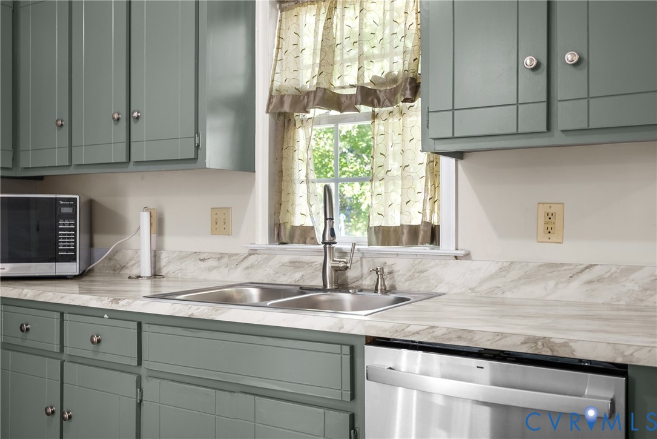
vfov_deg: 37.9
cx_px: 328
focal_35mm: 35
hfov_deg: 54.4
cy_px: 220
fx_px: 639
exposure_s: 1/8
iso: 1250
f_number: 5
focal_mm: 35
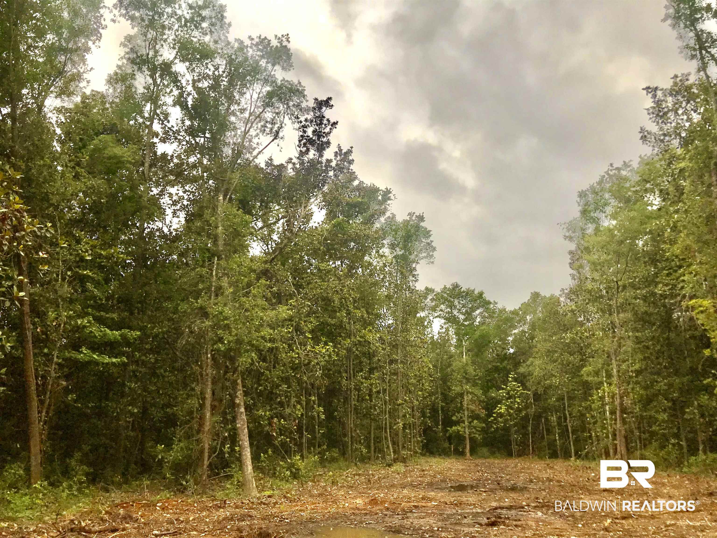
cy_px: 269
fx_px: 580
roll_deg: +0.4
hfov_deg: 63.4
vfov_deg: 49.7
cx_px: 358
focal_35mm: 28
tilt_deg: +15.3
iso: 20
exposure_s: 1/370
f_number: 1.8
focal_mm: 3.99
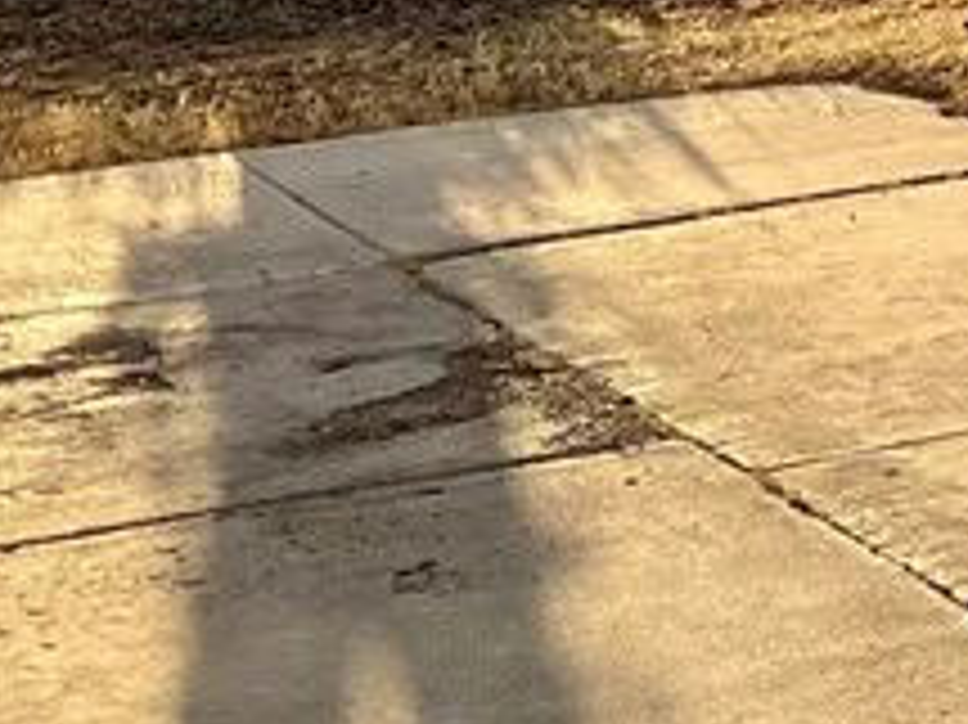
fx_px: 3857
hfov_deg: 12.3
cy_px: -522
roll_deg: +0.9
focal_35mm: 138
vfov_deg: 10.2
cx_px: 2080
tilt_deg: -1.9
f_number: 1.8
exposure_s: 1/1848
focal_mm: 3
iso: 16
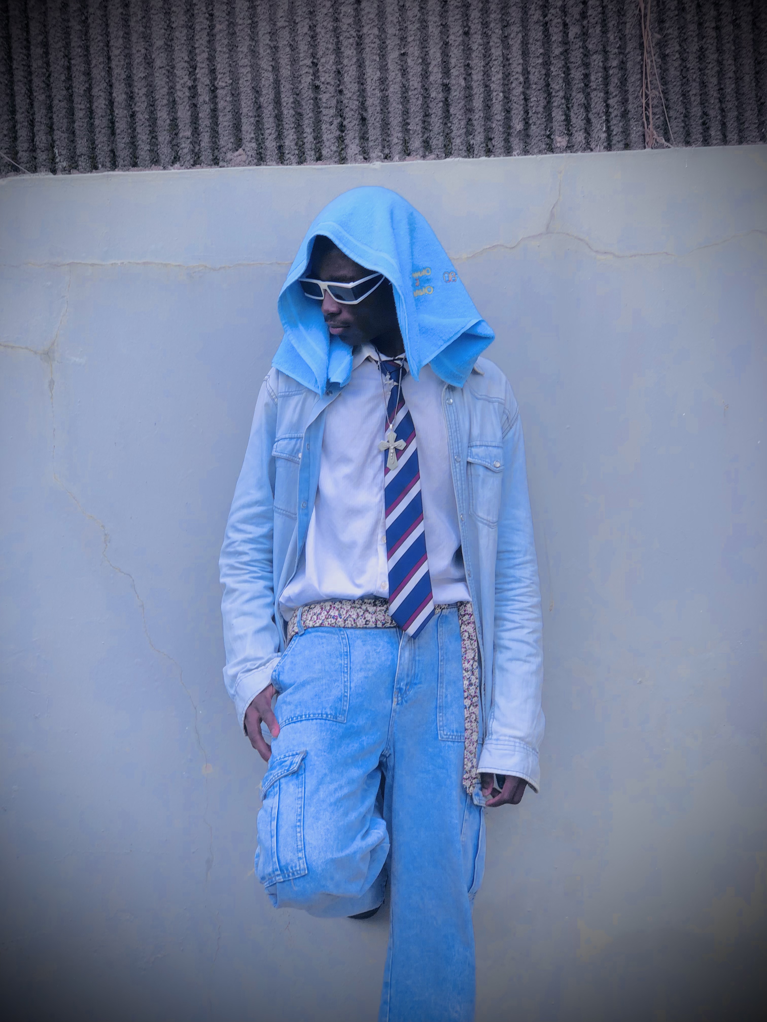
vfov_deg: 36.8
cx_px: 384
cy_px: 511
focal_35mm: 52
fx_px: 1536
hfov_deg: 28.0
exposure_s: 1/243
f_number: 2.4
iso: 16
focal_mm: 6
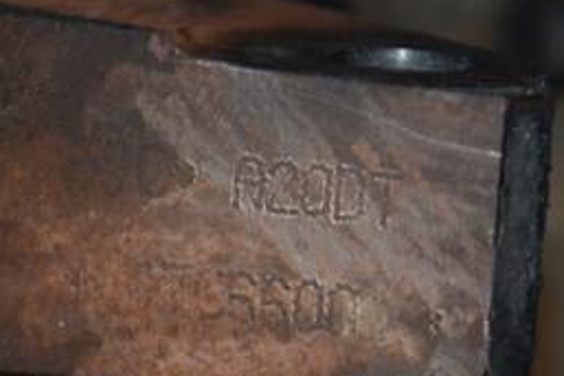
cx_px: 167
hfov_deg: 5.6
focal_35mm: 368
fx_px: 5764
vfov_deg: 3.7
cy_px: 268
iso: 800
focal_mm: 105
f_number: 5.6
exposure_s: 1/60
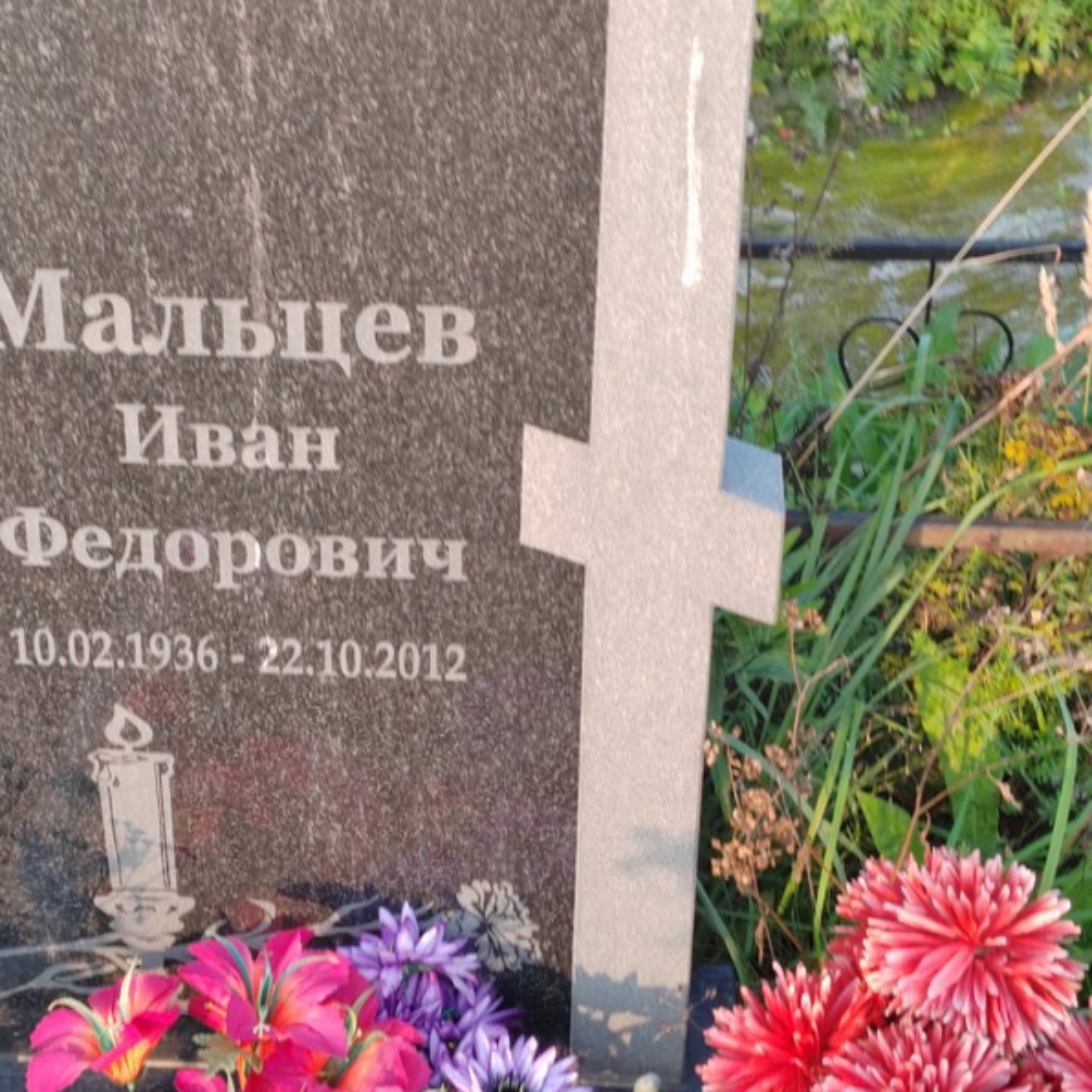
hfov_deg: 24.6
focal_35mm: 70
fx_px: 2498
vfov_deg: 24.7
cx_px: 464
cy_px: 546
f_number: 1.9
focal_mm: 5.52
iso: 100
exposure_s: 1/120
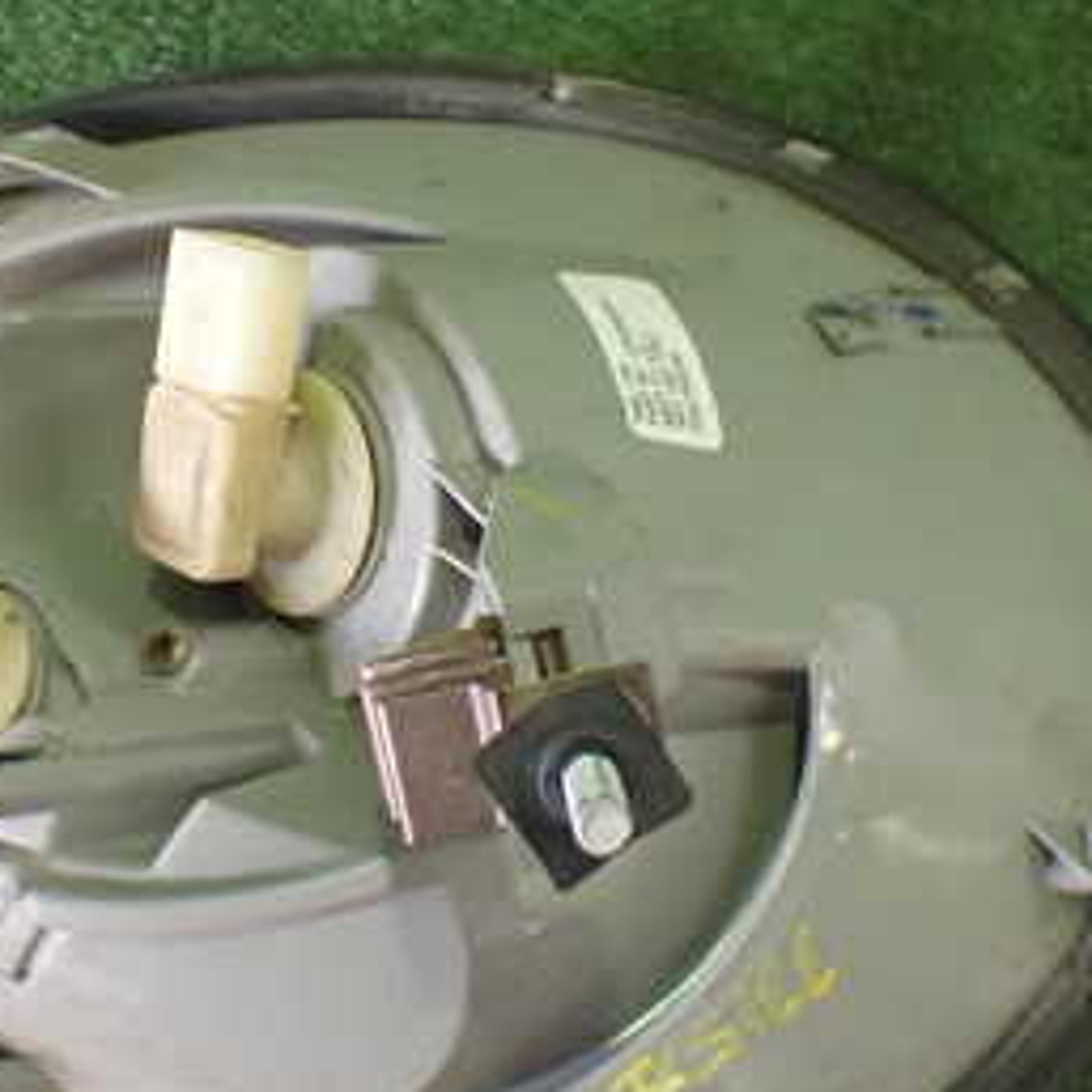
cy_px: 565
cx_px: 361
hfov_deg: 27.5
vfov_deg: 27.7
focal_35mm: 62
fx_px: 2213
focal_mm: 5.4
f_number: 2.3
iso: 800
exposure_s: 1/100
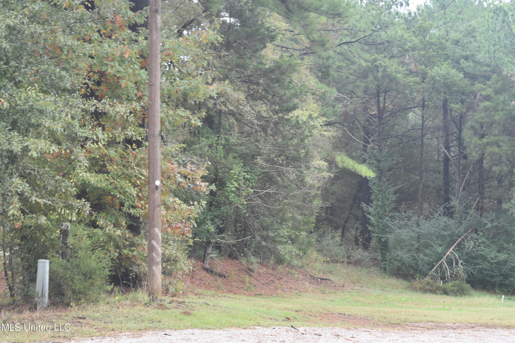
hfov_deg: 24.6
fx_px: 1180
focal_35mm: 82
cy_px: 172
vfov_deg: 16.6
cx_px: 258
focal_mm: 55
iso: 800
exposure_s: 1/60
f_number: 5.6
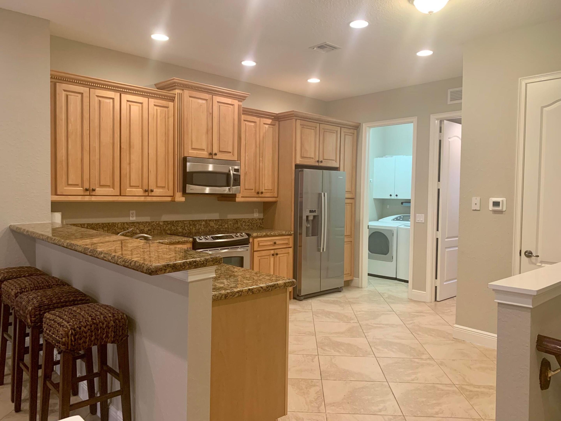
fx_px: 421
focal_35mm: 26
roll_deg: -1.6
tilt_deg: -1.1
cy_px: 210
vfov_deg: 53.1
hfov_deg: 67.3
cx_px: 280
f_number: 1.8
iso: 125
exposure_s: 1/60
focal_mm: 4.25
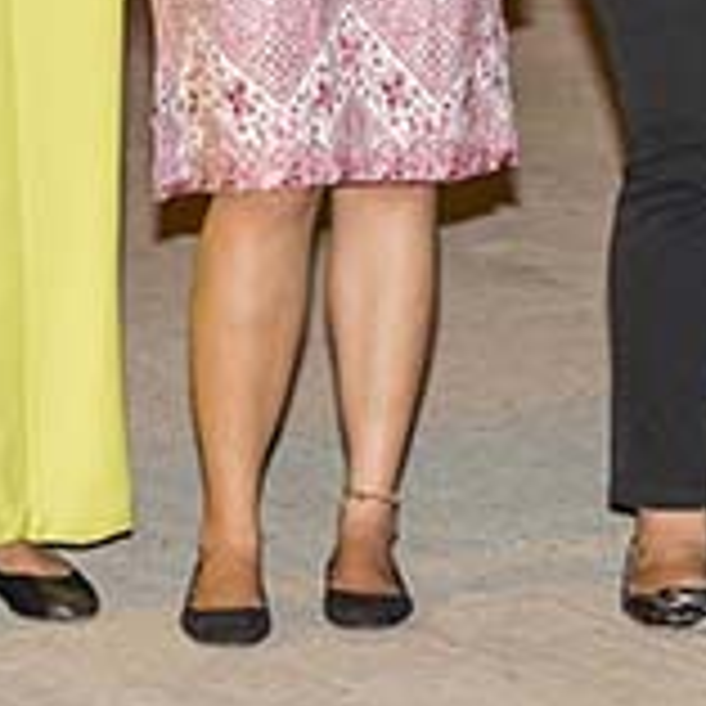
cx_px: 306
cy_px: -470
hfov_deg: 4.8
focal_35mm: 363
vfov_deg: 4.8
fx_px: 8376
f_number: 4.5
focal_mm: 70
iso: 1250
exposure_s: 1/60
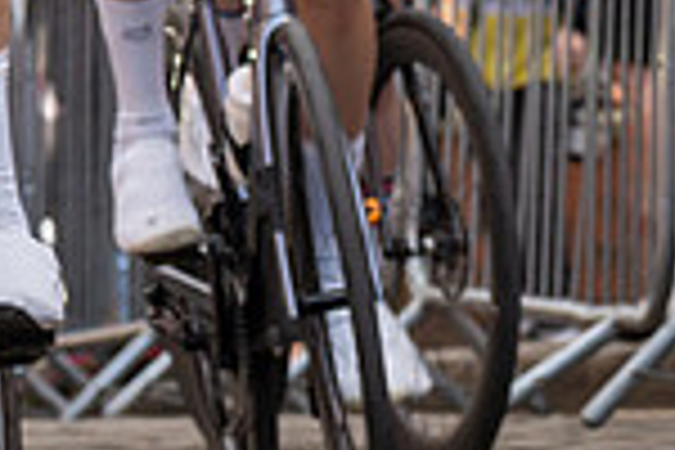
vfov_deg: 2.9
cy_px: -1003
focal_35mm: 467
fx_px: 8756
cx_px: 1212
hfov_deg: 4.4
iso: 400
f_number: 5
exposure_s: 1/1000
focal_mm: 70
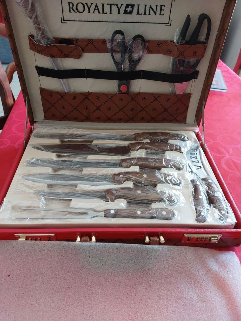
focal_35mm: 25
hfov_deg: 54.9
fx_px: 232
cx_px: 120
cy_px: 160
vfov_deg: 69.4
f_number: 1.8
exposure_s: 1/50
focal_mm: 5.23
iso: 500
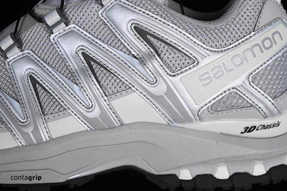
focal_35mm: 75
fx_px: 598
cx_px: 144
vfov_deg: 18.2
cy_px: 96
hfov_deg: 27.0
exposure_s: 1/80
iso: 160
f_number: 7.1
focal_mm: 50
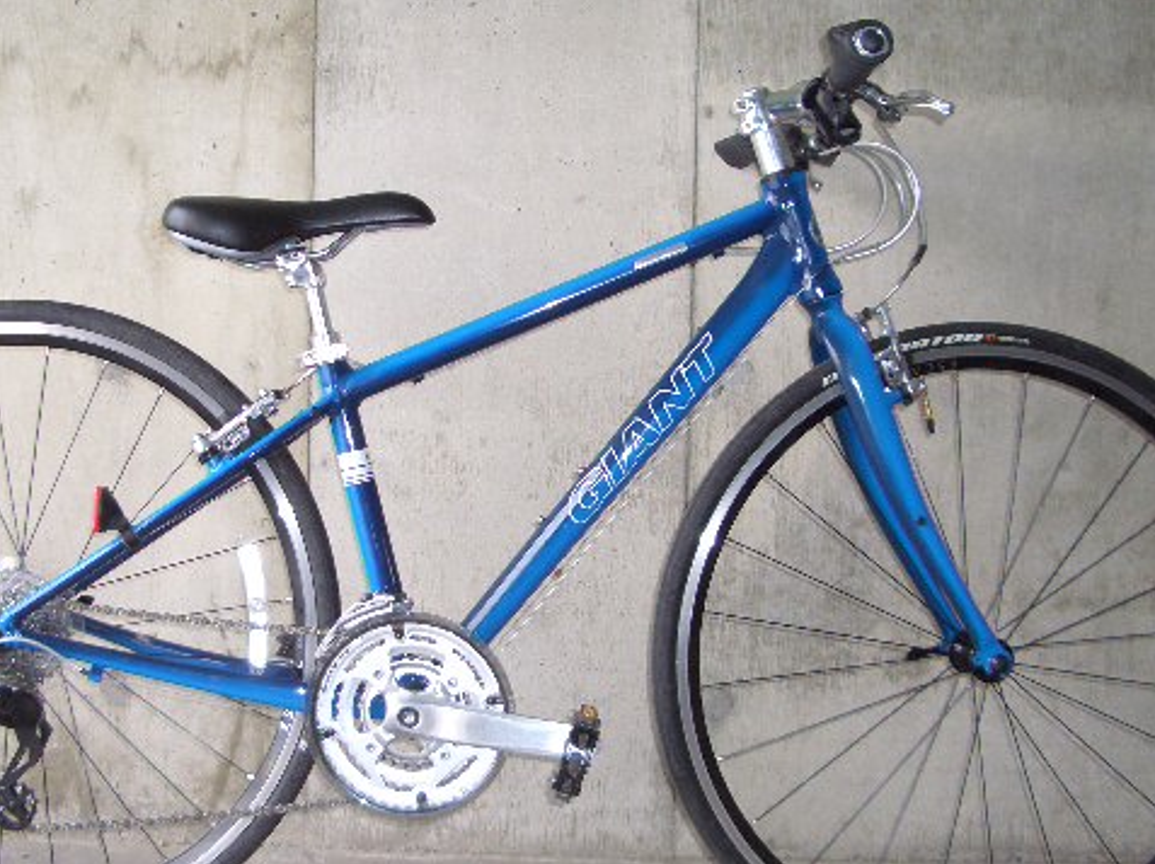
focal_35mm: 47
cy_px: 443
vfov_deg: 30.8
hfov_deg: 40.4
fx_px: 1567
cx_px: 501
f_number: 2.6
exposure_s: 1/100
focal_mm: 5.8
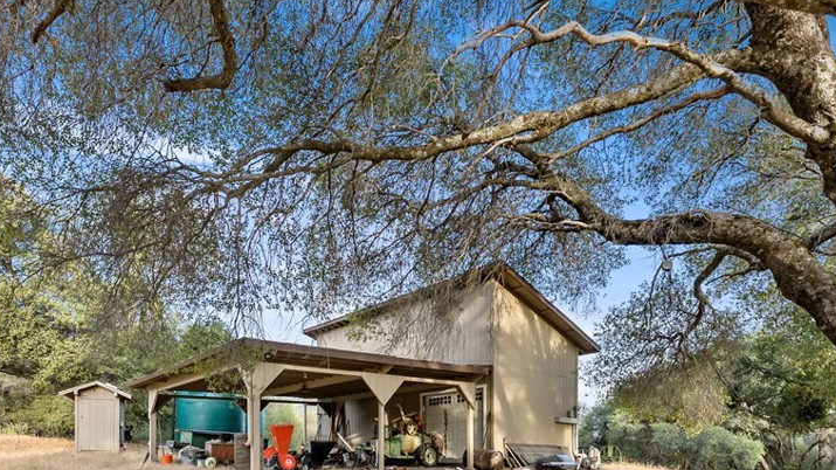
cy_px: 347
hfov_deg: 83.6
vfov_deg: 51.5
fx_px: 465
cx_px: 380
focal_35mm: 21
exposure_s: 1/160
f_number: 4
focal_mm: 14
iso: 125
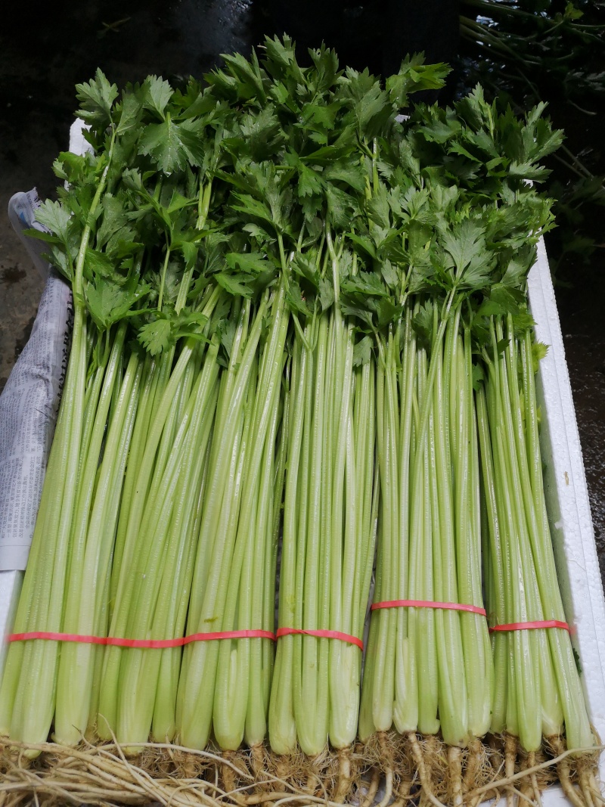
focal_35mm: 27
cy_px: 404
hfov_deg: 51.3
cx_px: 302
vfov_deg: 65.3
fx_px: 629
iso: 125
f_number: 1.8
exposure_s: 1/900
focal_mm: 3.95
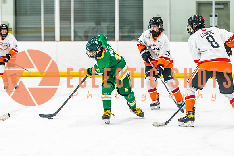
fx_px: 938
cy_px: 90
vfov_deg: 9.5
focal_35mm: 144
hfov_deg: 14.2
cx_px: 104
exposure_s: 1/640
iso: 1600
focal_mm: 122
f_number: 2.8
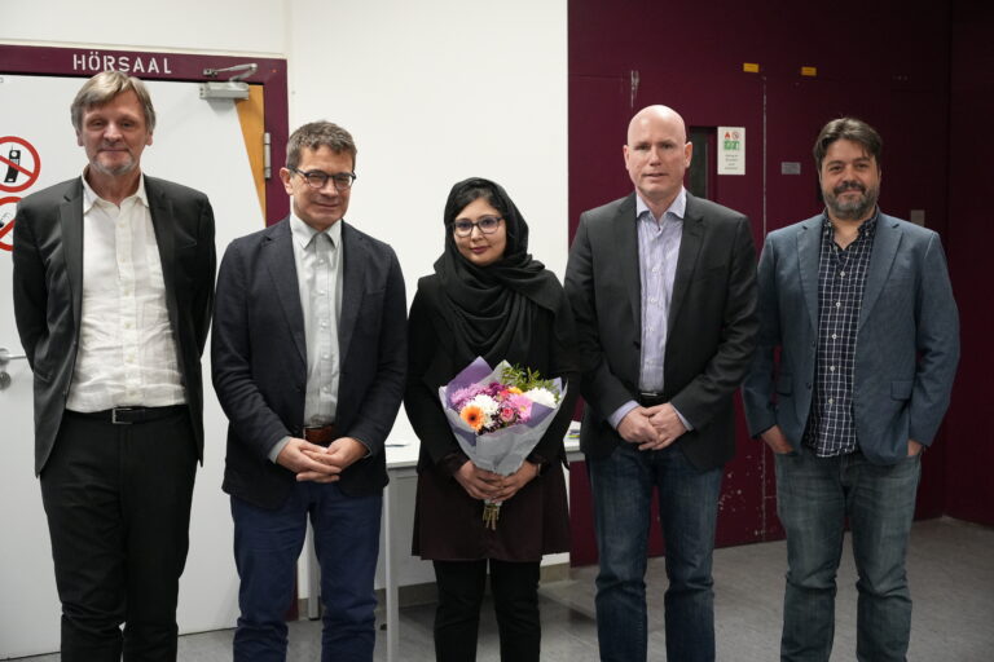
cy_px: 331
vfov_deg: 27.3
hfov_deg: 40.0
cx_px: 497
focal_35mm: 50
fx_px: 1367
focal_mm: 33
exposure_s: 1/160
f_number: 2.8
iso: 2500
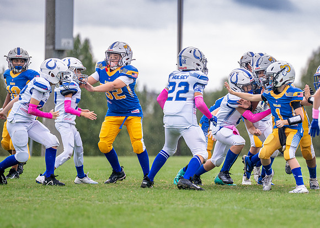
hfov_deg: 6.0
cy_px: 124
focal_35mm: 336
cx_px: 272
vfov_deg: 4.3
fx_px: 3052
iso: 400
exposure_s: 1/1600
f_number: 2.8
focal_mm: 200
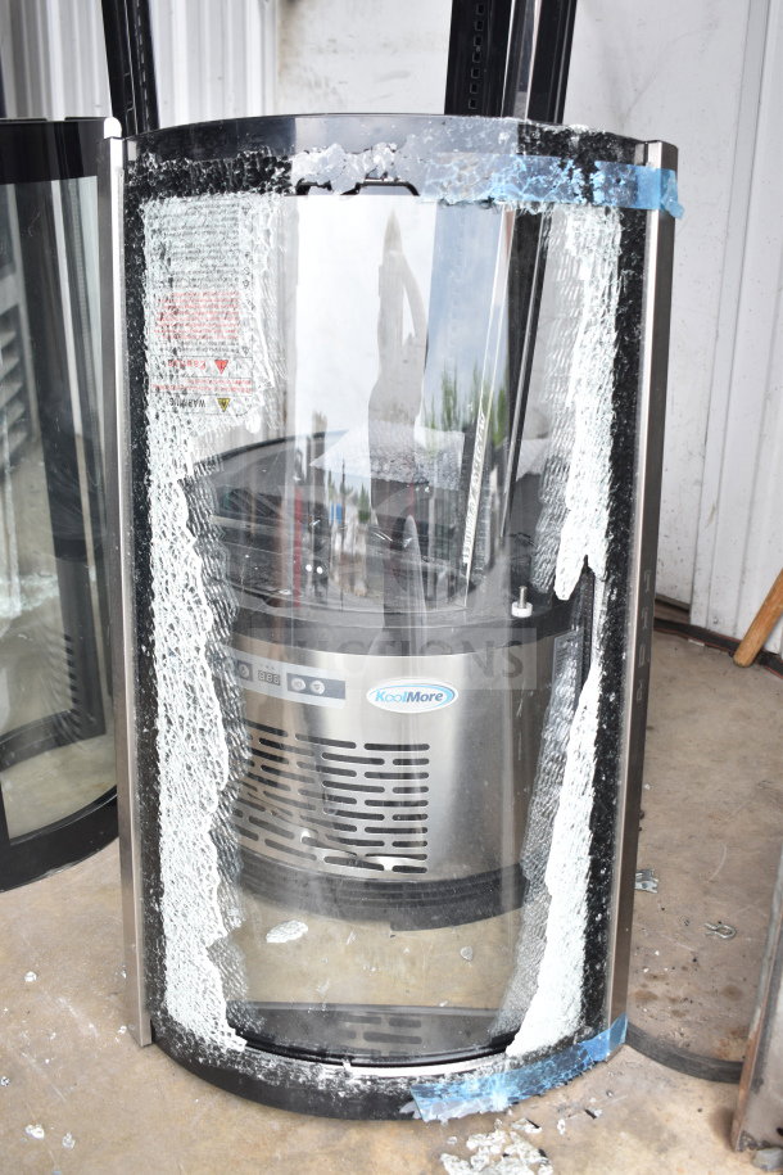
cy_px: 588
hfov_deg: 36.9
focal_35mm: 36
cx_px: 392
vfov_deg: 53.1
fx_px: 1174
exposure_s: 1/50
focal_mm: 24
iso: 200
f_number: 3.8
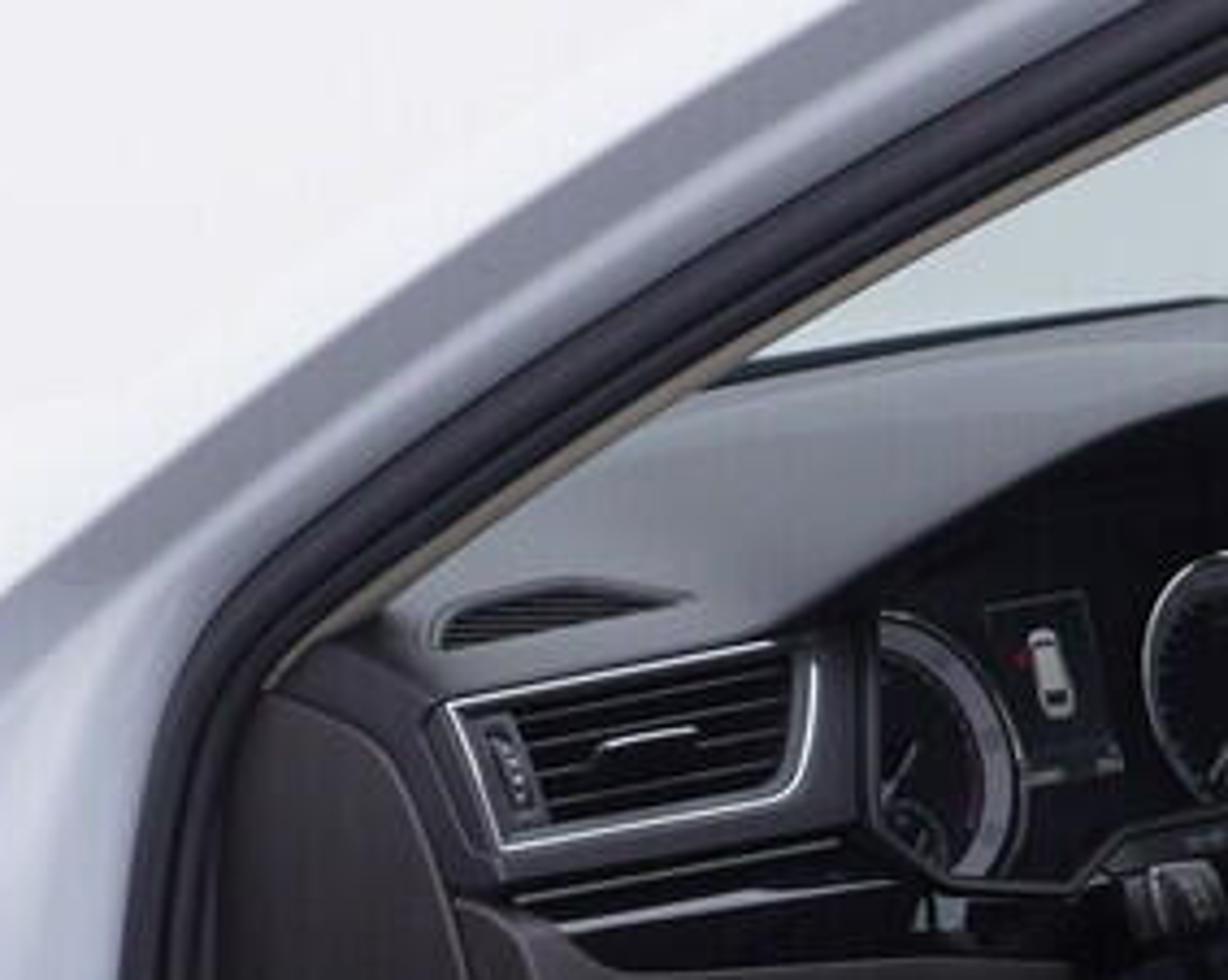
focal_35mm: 172
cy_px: 1279
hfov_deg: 11.2
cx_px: 152
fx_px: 6247
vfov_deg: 8.8
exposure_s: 1/60
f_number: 4
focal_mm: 24
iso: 125
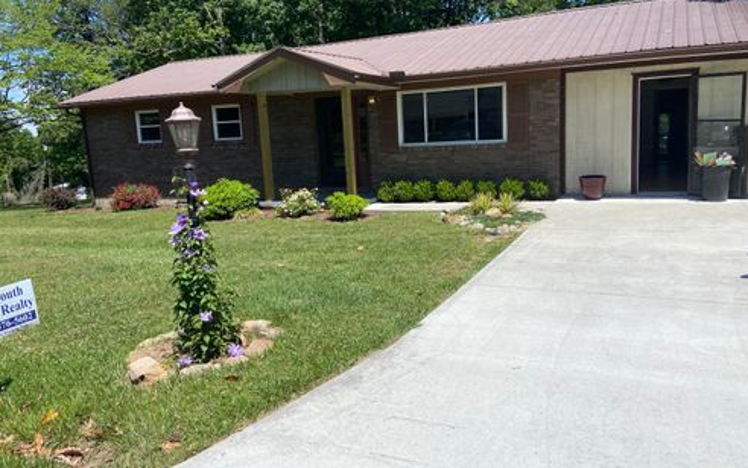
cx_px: 372
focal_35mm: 28
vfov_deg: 44.6
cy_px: 217
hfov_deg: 66.4
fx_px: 571
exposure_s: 1/3846
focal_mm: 4.25
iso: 32
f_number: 1.8
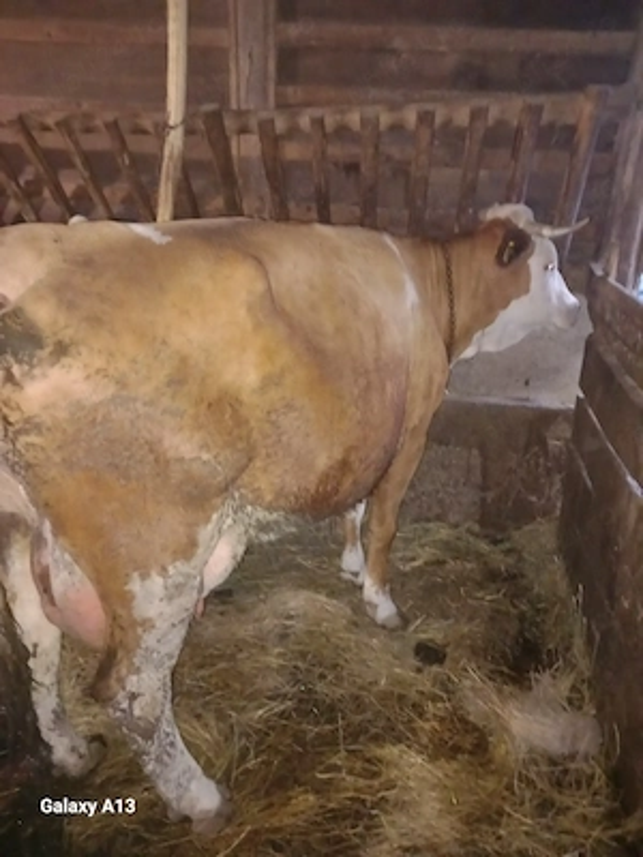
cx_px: 322
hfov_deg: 51.4
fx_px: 669
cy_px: 428
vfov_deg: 65.3
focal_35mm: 27
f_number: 1.8
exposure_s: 1/14
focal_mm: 4
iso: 1250
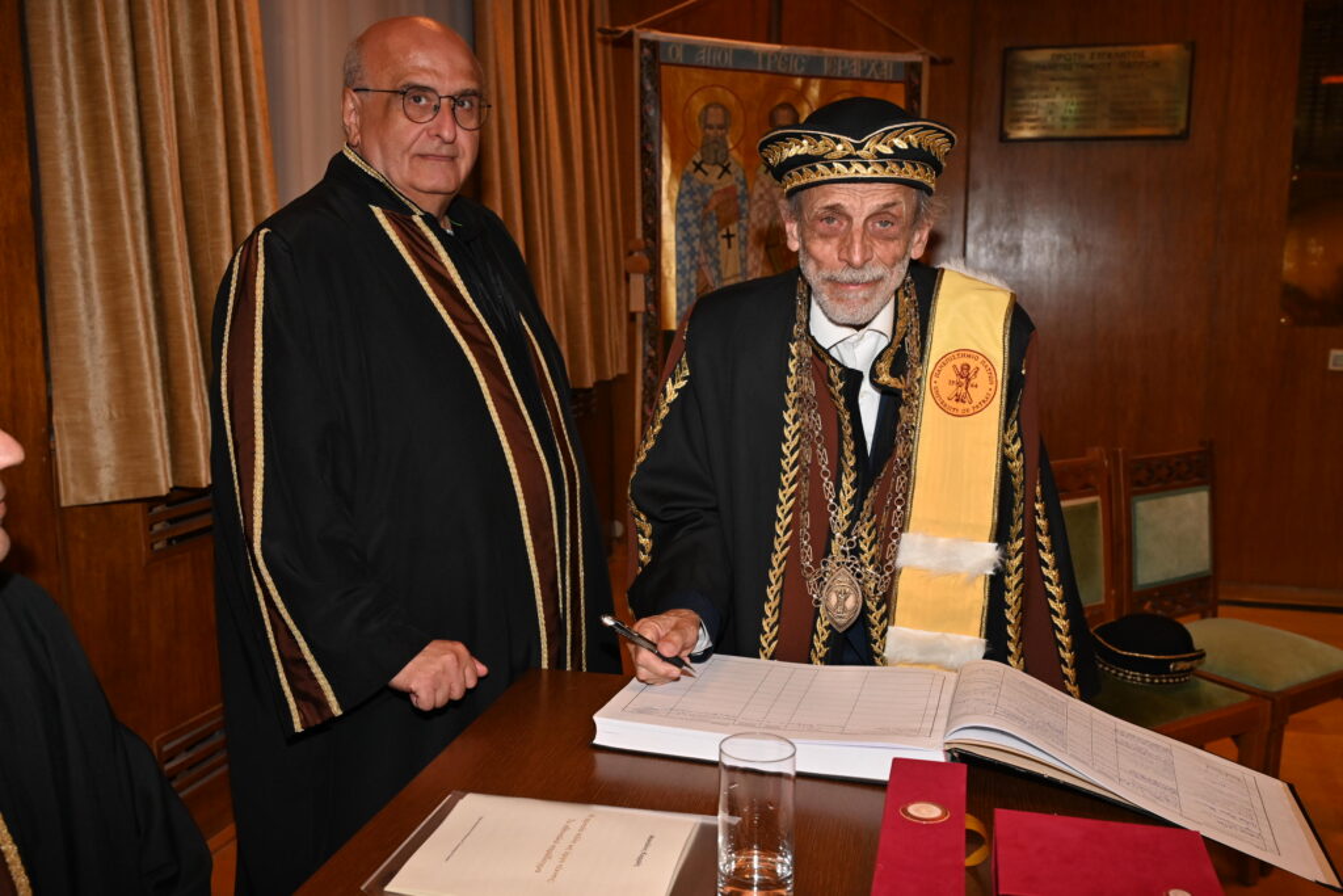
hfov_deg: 59.5
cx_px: 672
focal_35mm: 32
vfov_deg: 41.7
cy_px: 448
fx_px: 1175
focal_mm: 31.5
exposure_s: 1/125
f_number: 5.6
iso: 1000
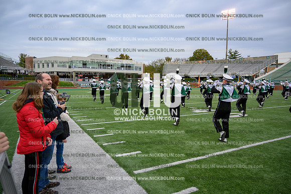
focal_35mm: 26
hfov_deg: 70.4
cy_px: 97
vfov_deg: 50.4
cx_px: 146
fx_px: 206
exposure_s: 1/500
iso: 125
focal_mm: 25.5
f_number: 4
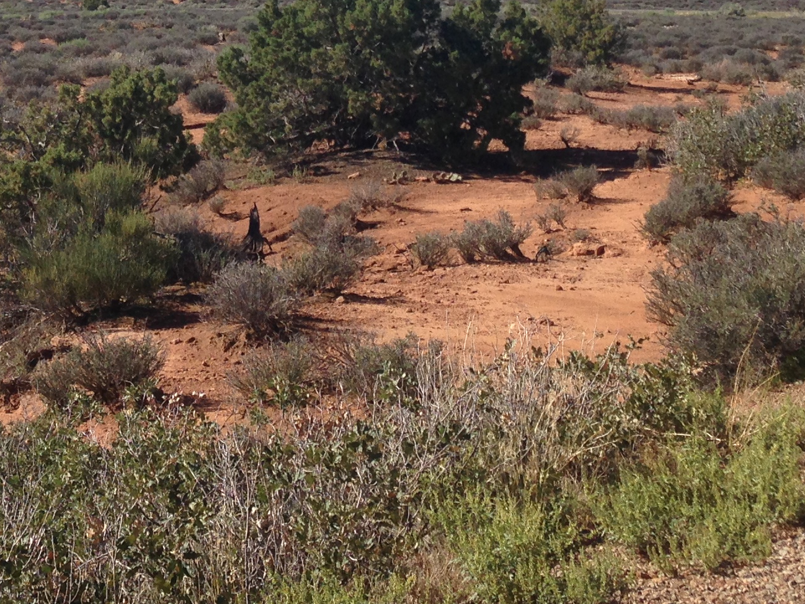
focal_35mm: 83
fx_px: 1930
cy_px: -116
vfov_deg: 17.0
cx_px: 153
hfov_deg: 23.2
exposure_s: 1/1748
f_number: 2.4
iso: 50
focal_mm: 4.13
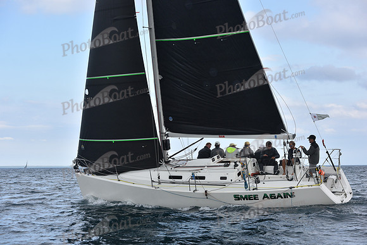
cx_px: 184
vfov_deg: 19.5
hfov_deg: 28.8
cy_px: 122
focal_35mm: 70
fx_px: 714
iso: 400
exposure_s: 1/800
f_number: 7.1
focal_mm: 70
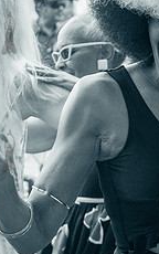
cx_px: 185
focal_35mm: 157
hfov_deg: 8.3
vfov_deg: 13.3
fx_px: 1087
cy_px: 92
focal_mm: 52
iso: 3200
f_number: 4
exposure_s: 1/400
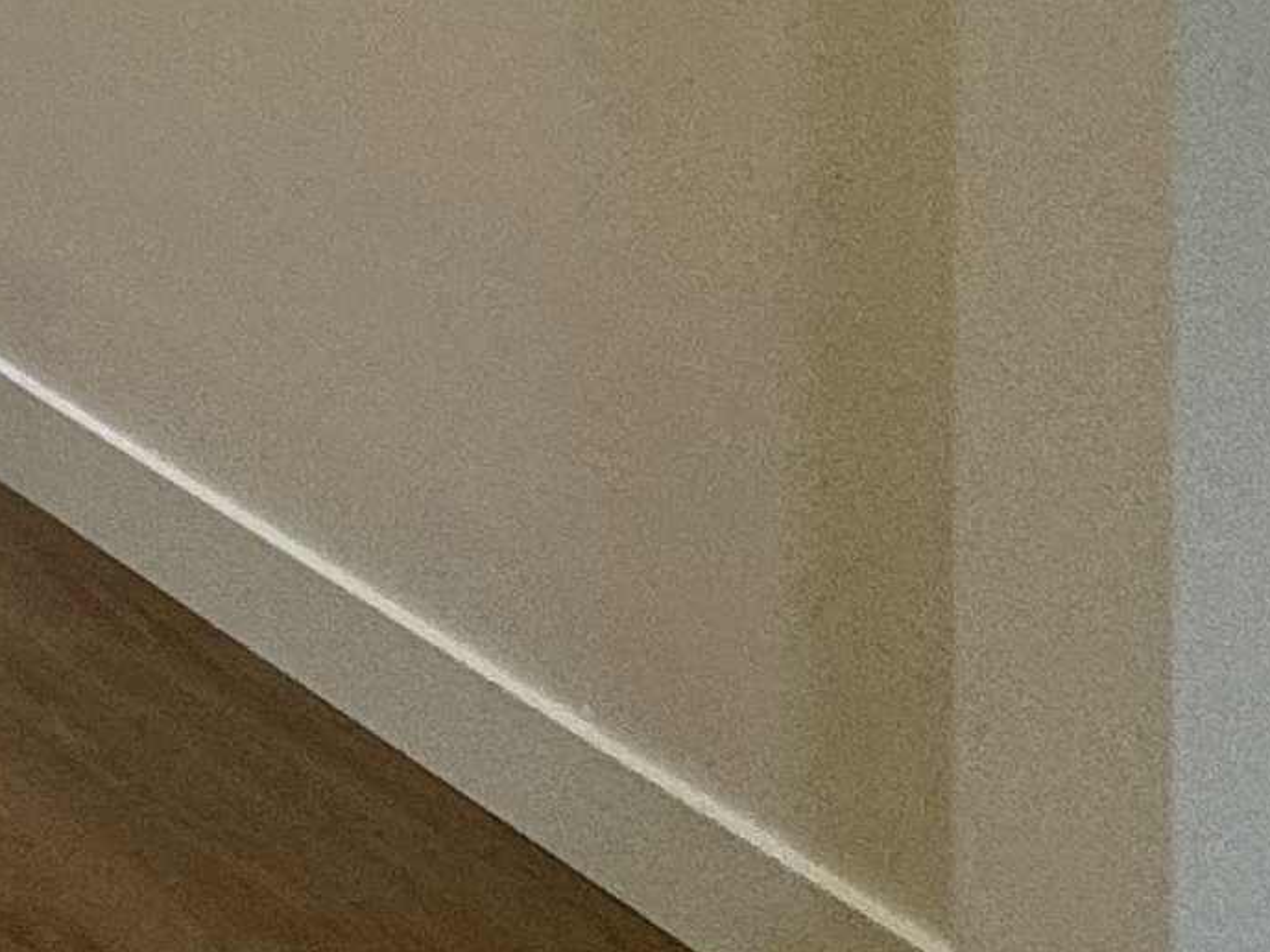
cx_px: -2293
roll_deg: +0.1
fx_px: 3008
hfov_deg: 12.5
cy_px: -963
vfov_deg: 14.7
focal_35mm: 82
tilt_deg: -1.2
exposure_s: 1/120
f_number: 2.2
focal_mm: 2.22
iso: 64
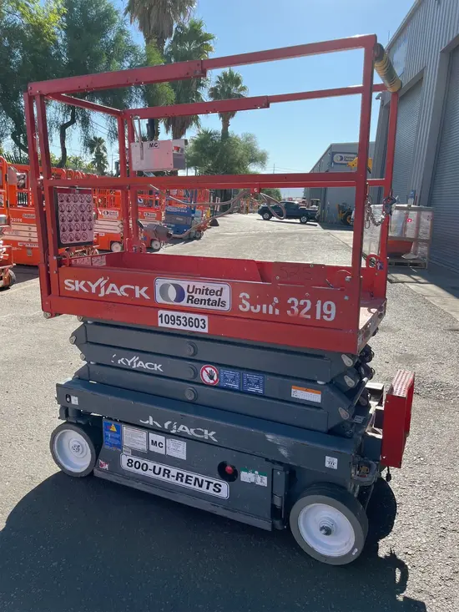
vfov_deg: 67.3
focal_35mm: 26
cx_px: 230
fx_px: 460
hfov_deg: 53.1
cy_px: 306
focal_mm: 5.1
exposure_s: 1/1890
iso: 50
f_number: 1.6
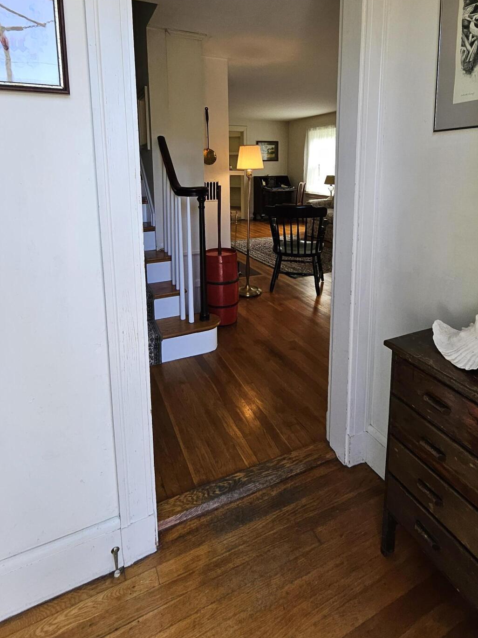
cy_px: 221
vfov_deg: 82.2
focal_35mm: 19
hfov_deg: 68.6
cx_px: 253
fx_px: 350
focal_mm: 1.74
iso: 50
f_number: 2.2
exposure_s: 1/60
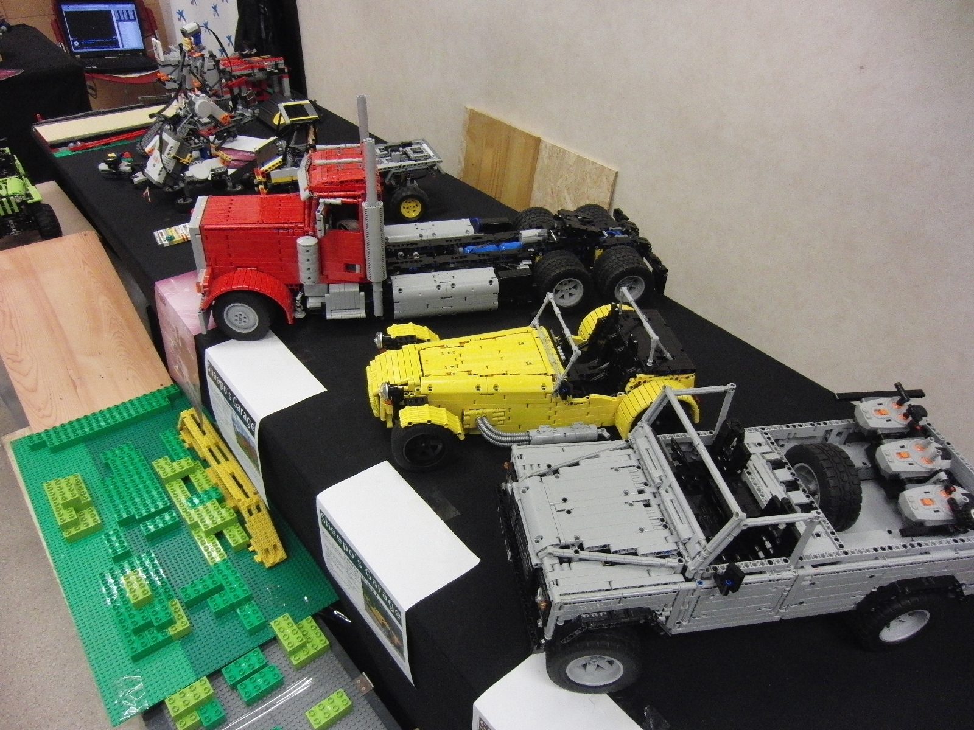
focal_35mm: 24
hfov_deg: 71.6
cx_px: 487
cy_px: 365
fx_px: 675
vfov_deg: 56.8
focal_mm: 4.3
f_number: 3.2
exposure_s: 1/60
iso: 640
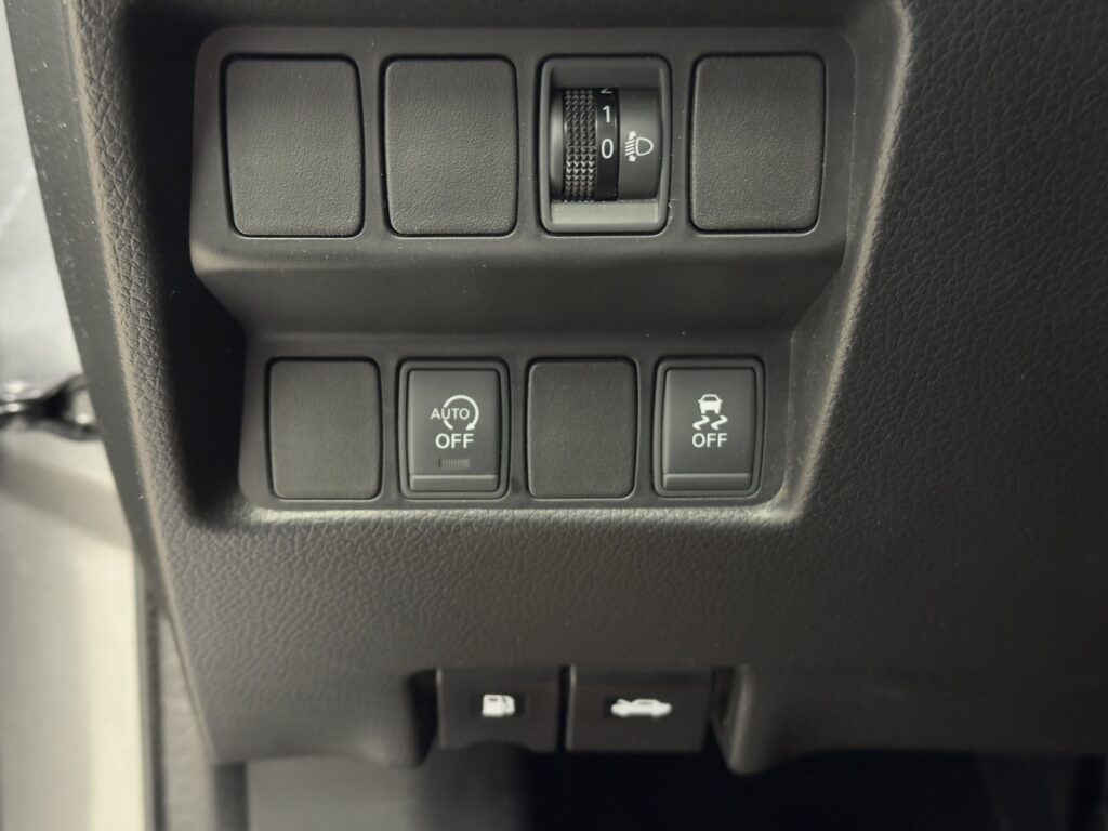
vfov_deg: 30.3
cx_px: 554
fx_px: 1536
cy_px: 416
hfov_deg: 39.7
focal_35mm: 48
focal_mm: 6.76
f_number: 1.78
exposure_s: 1/20
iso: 640
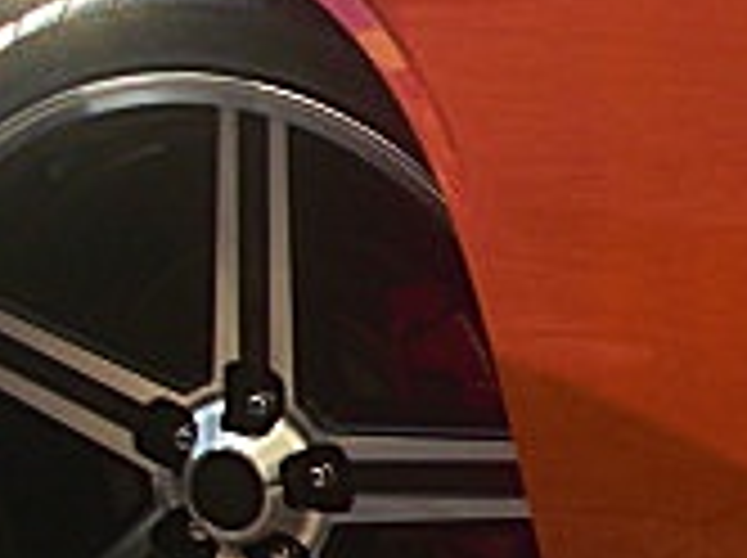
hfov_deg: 13.6
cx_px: 1004
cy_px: 459
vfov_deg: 10.6
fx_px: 2995
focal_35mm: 139
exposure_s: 1/400
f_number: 2.8
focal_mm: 6.3
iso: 50
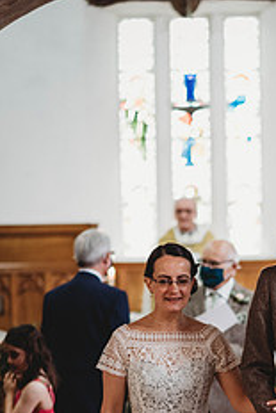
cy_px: 397
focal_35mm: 165
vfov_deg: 12.3
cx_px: 253
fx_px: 1895
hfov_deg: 8.3
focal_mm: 85
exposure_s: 1/160
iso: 2500
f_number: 2
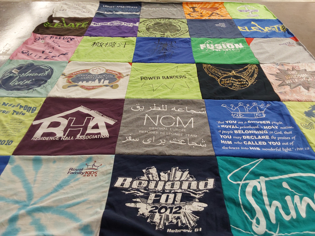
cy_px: 118
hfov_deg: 63.4
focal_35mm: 28
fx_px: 255
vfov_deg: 49.7
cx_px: 158
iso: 100
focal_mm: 2.91
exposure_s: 1/60
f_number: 1.9
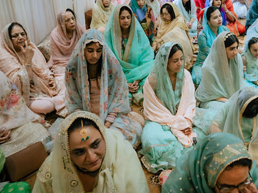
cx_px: 191
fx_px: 261
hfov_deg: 50.6
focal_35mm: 35
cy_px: 38
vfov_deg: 39.1
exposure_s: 1/200
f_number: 2.8
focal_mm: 20
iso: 1250
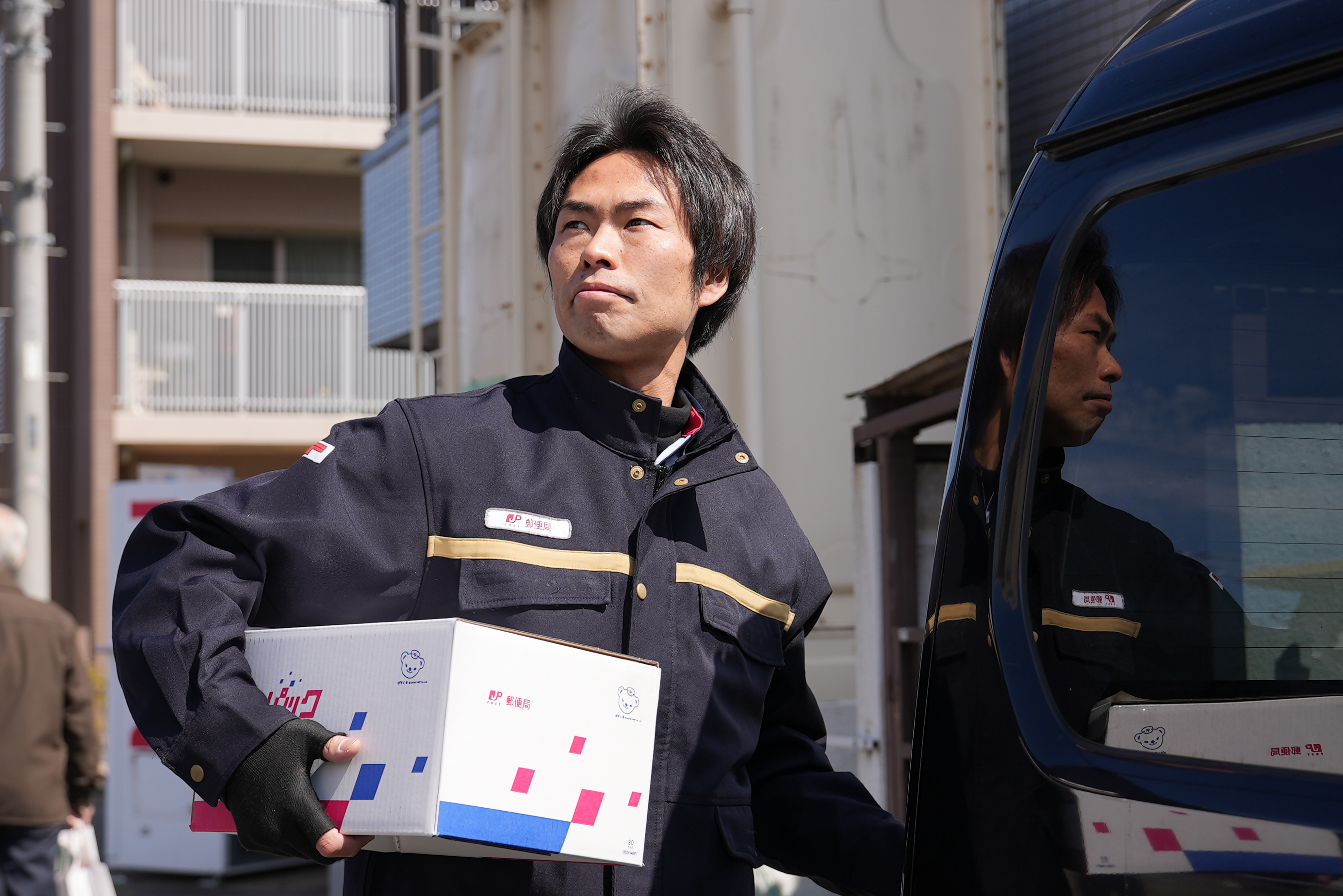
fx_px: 2463
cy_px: 448
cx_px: 672
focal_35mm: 66
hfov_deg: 30.5
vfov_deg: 20.6
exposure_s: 1/640
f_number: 4
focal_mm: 44
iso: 80
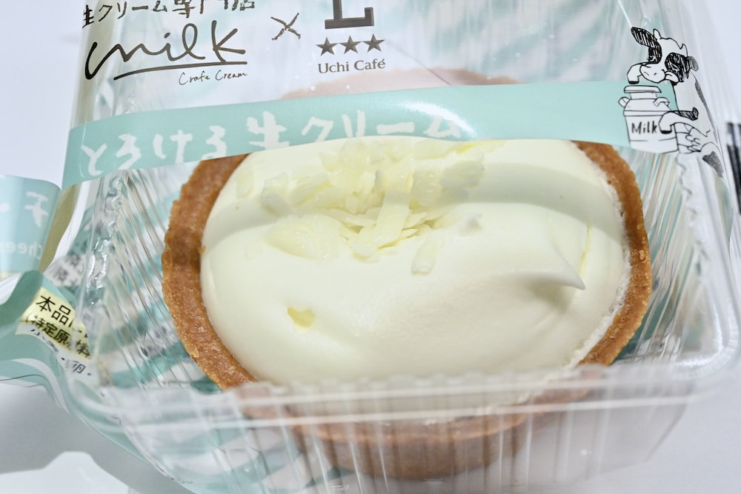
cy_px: 247
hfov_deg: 33.4
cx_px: 370
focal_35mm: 60
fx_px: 1235
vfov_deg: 22.6
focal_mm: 60
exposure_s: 1/160
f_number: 10
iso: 6400
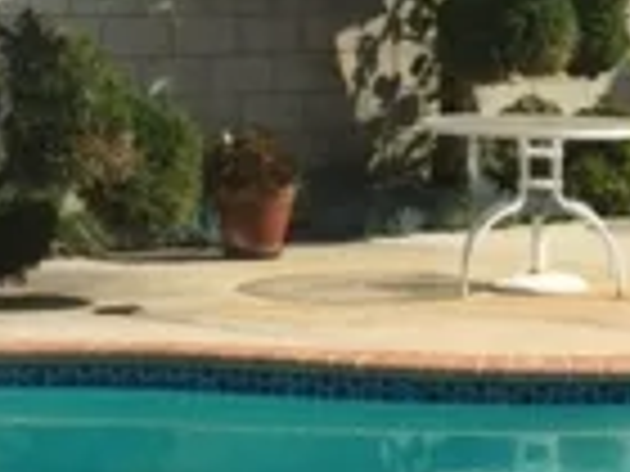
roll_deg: -1.6
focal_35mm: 155
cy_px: 153
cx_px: 713
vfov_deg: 9.6
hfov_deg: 12.5
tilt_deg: -5.2
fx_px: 2821
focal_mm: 4.15
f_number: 2.2
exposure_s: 1/2639
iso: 32
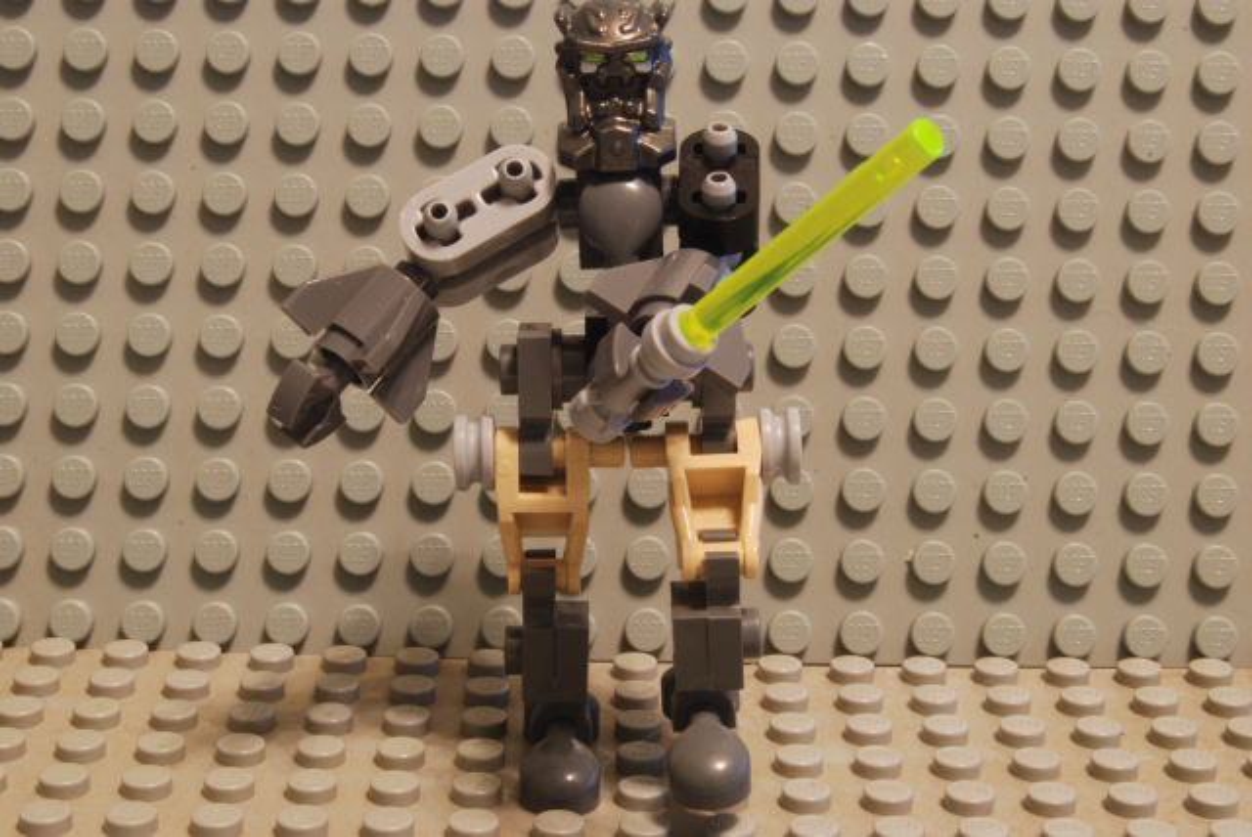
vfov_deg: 19.8
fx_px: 2402
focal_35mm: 69
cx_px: 626
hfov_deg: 29.2
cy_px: 418
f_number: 36
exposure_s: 30
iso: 100
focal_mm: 46
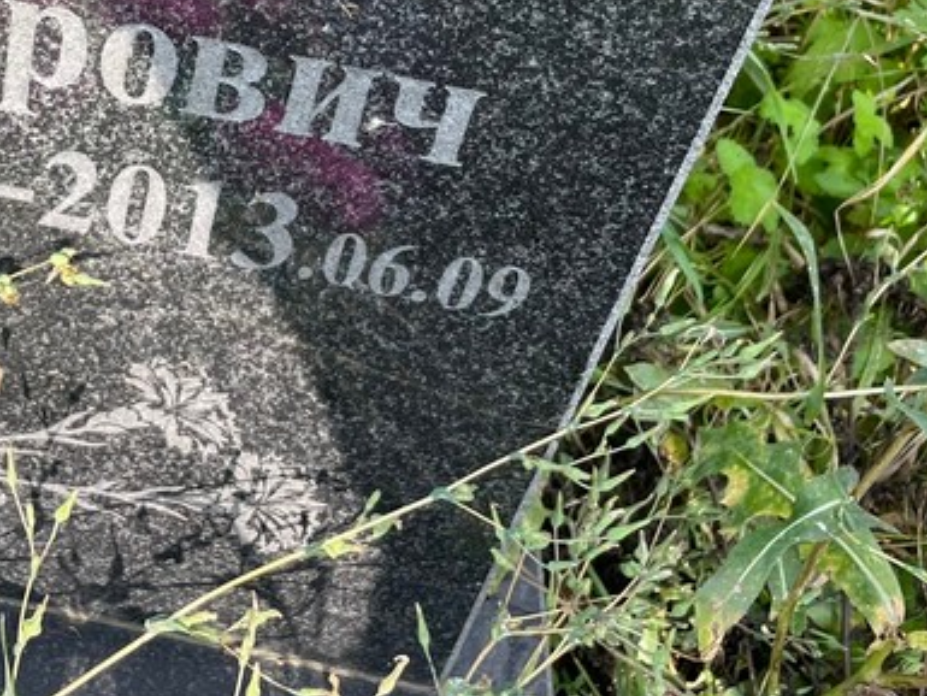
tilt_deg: -39.9
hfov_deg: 34.1
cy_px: -5
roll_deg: -5.2
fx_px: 1447
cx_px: 140
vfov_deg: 25.7
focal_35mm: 54
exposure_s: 1/479
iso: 32
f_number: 1.6
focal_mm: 4.2
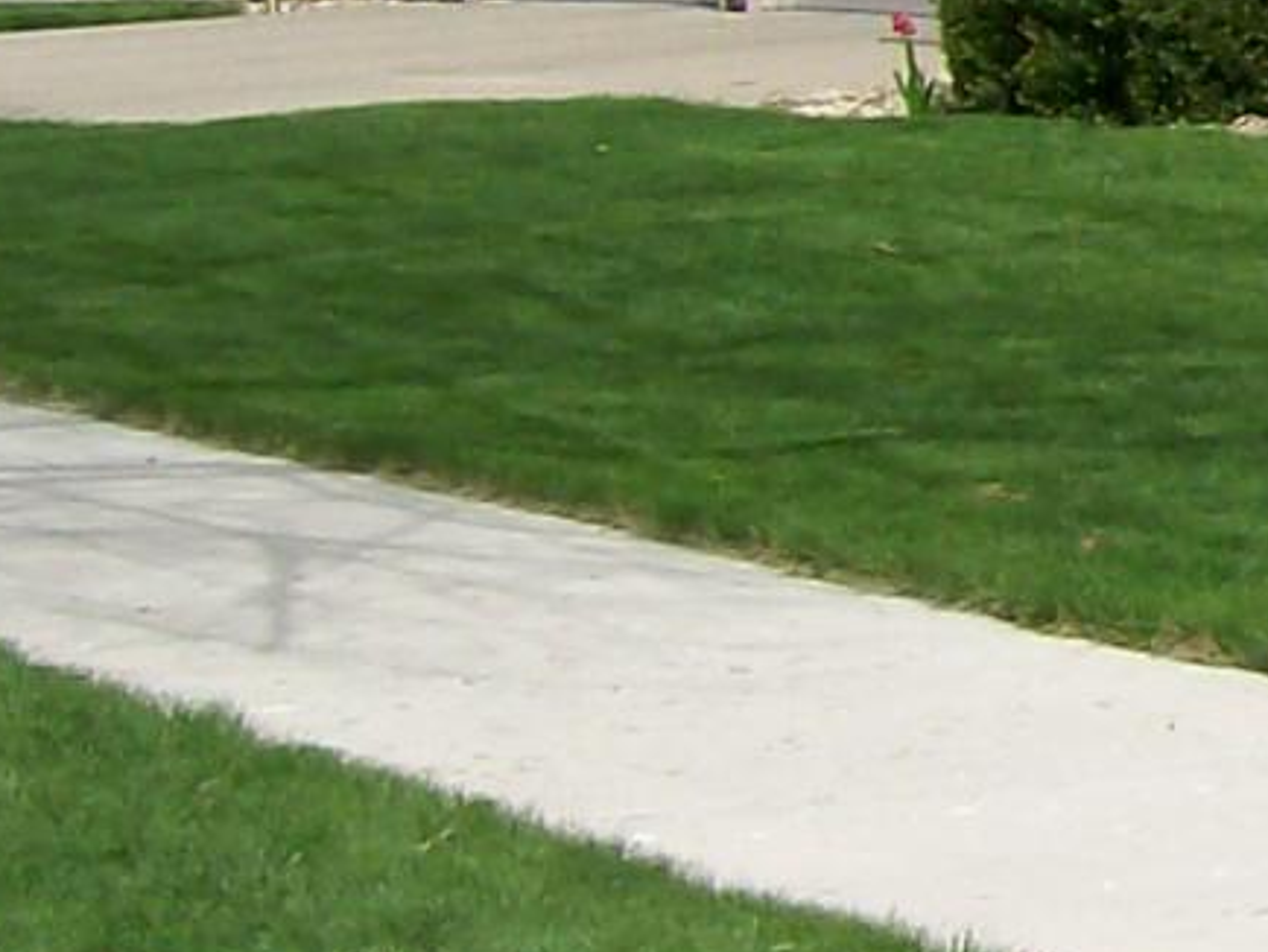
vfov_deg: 7.7
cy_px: -269
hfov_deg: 9.2
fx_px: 7000
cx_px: 3138
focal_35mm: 191
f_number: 4.8
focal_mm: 6
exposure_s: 1/499
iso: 80
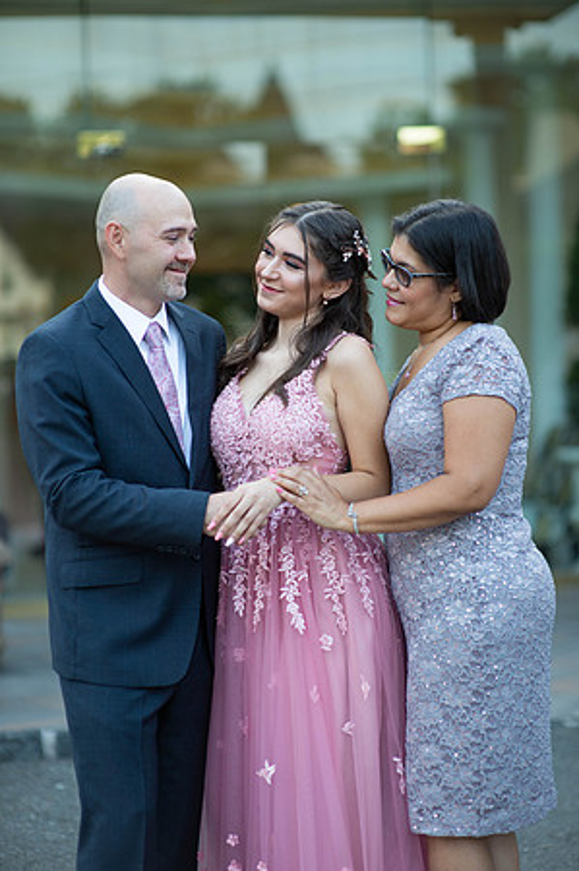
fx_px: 2055
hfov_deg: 16.0
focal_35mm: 85
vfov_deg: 23.9
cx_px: 290
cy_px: 436
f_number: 2
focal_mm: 85
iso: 250
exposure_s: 1/500
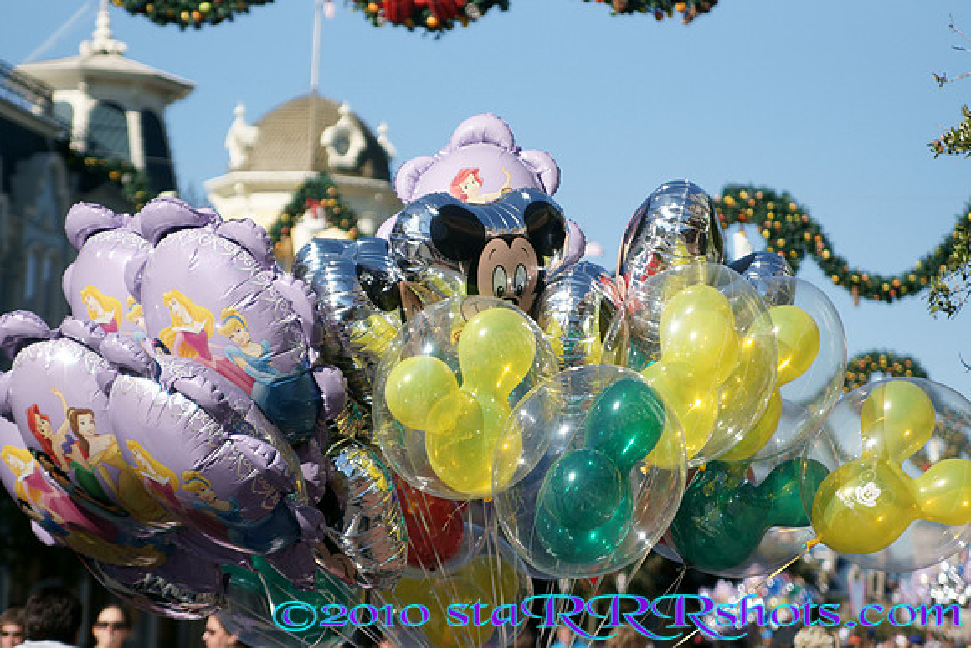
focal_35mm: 105
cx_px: 486
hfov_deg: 19.5
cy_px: 324
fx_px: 2833
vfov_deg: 13.0
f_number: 2.8
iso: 400
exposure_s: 1/8000
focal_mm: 70
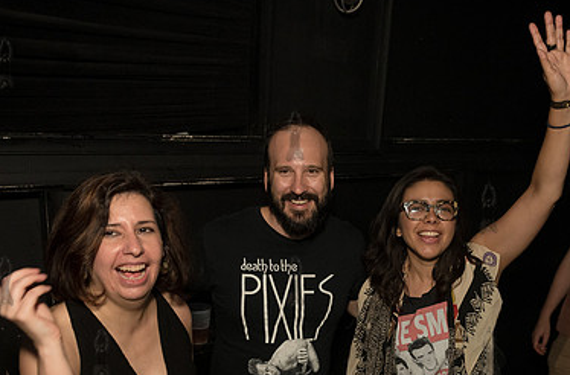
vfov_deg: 31.3
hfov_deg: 47.4
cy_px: 313
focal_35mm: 41
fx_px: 646
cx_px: 337
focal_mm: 24
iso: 2000
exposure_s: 1/250
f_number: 3.5
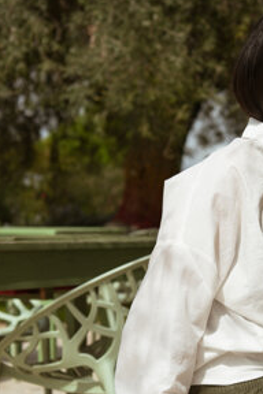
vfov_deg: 20.5
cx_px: 211
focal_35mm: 99
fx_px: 1085
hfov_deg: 13.8
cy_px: 262
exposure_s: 1/2500
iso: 125
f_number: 5
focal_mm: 50
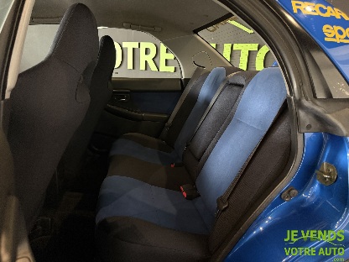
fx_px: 242
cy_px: 131
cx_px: 174
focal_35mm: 24
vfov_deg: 56.8
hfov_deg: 71.6
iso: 1000
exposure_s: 1/25
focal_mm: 6.76
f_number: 1.78
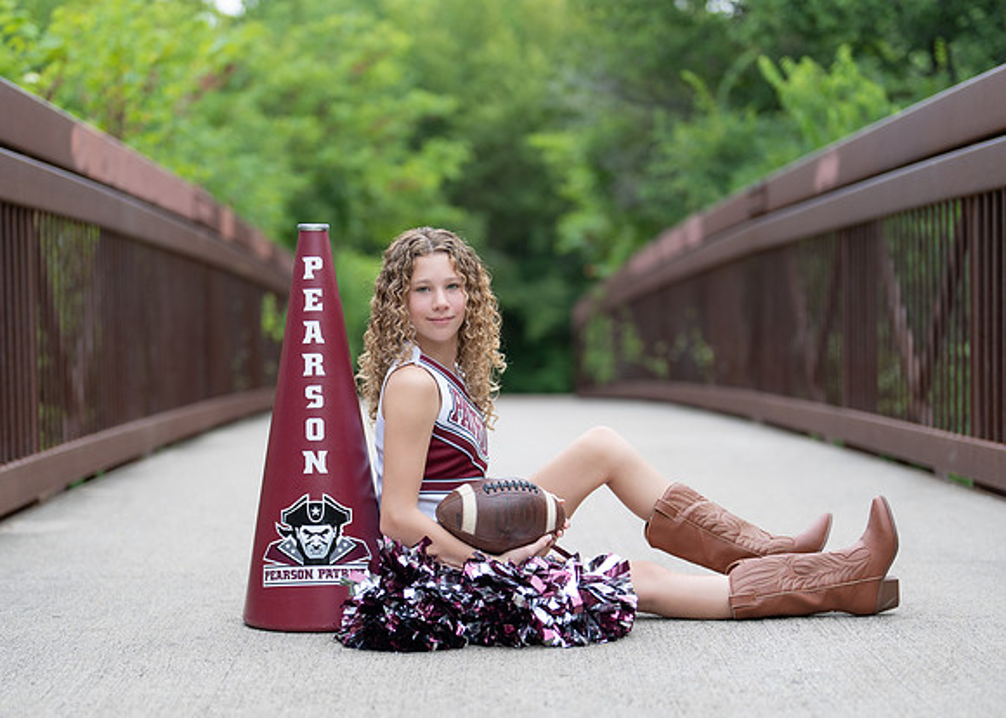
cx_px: 486
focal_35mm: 68
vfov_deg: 20.9
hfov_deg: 29.1
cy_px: 451
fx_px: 1940
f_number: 1.2
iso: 100
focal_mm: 50
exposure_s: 1/320
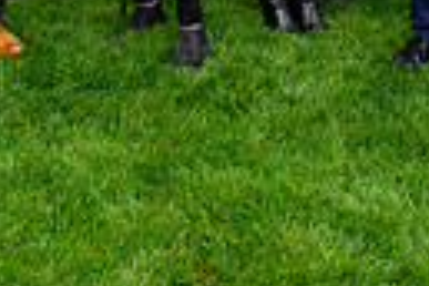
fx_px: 1287
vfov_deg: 11.2
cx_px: 293
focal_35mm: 108
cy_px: -336
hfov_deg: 18.9
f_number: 8
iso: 500
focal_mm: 24
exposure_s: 1/160
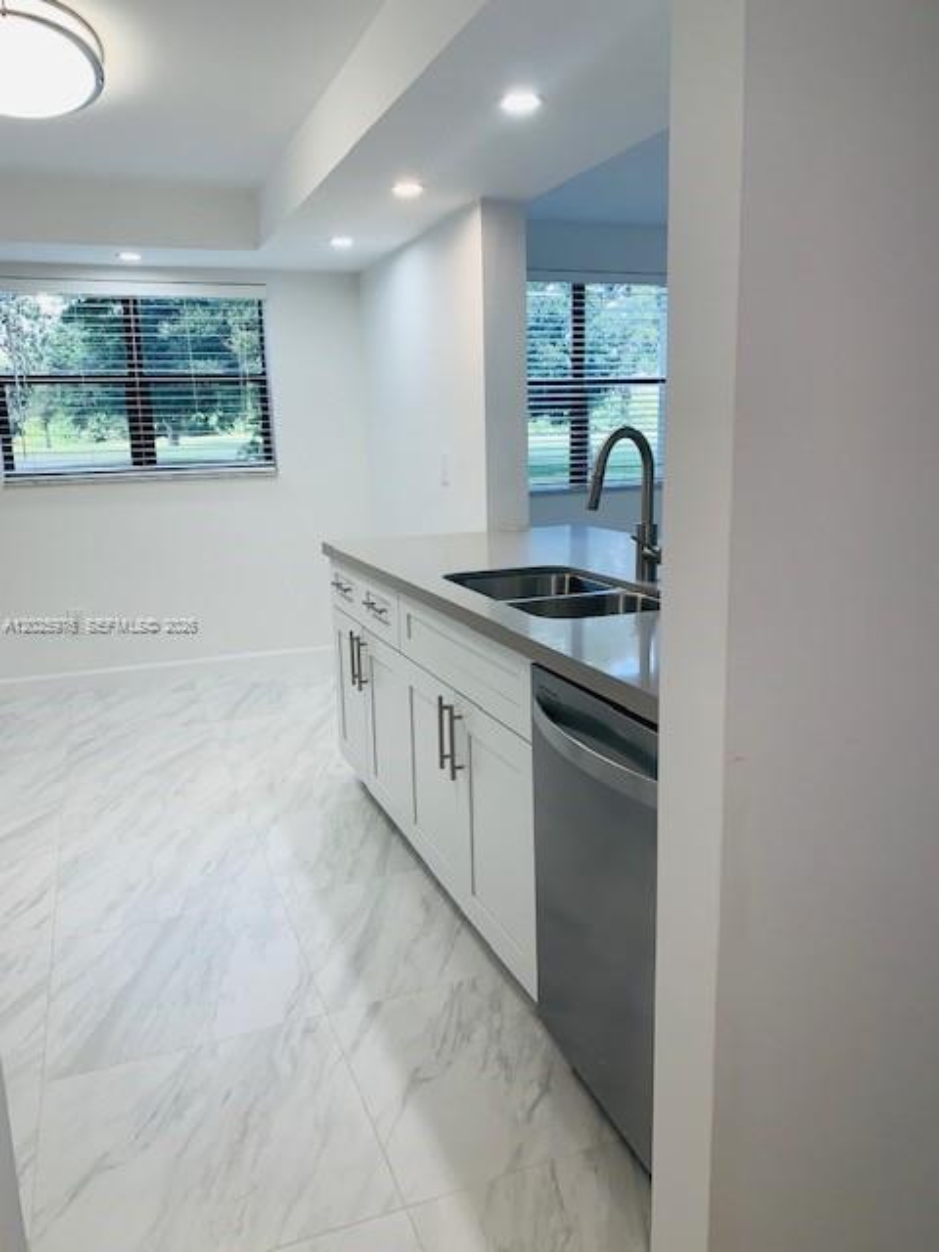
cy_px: 626
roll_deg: +2.4
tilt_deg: -11.3
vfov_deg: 67.3
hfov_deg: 53.1
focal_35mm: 26
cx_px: 470
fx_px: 940
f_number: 1.8
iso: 32
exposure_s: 1/121
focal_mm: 4.25
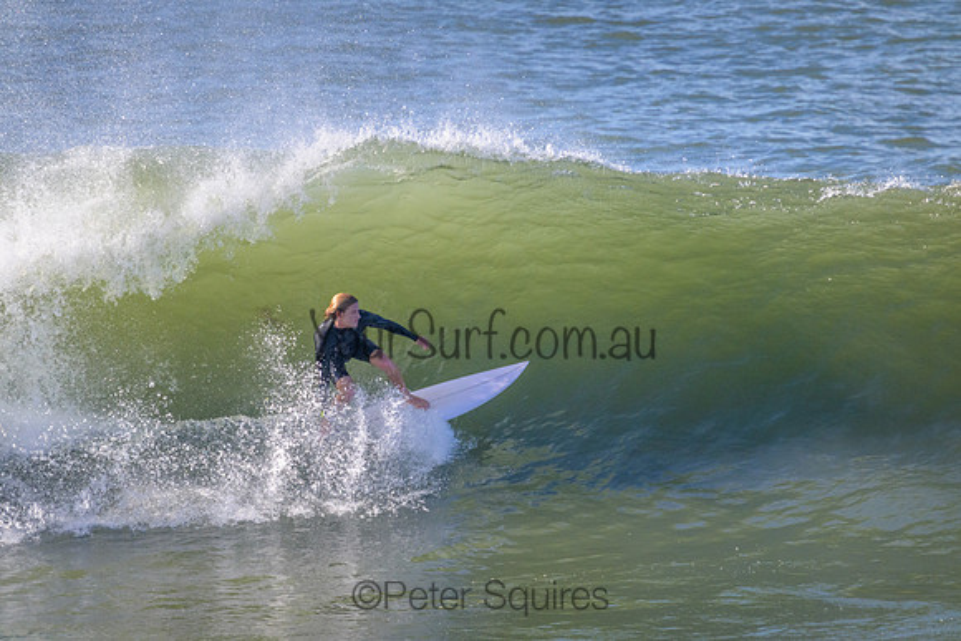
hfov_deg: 2.6
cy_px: 320
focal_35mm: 800
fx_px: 21360
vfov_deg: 1.7
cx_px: 480
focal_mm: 800
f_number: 11
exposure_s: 1/2000
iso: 2200
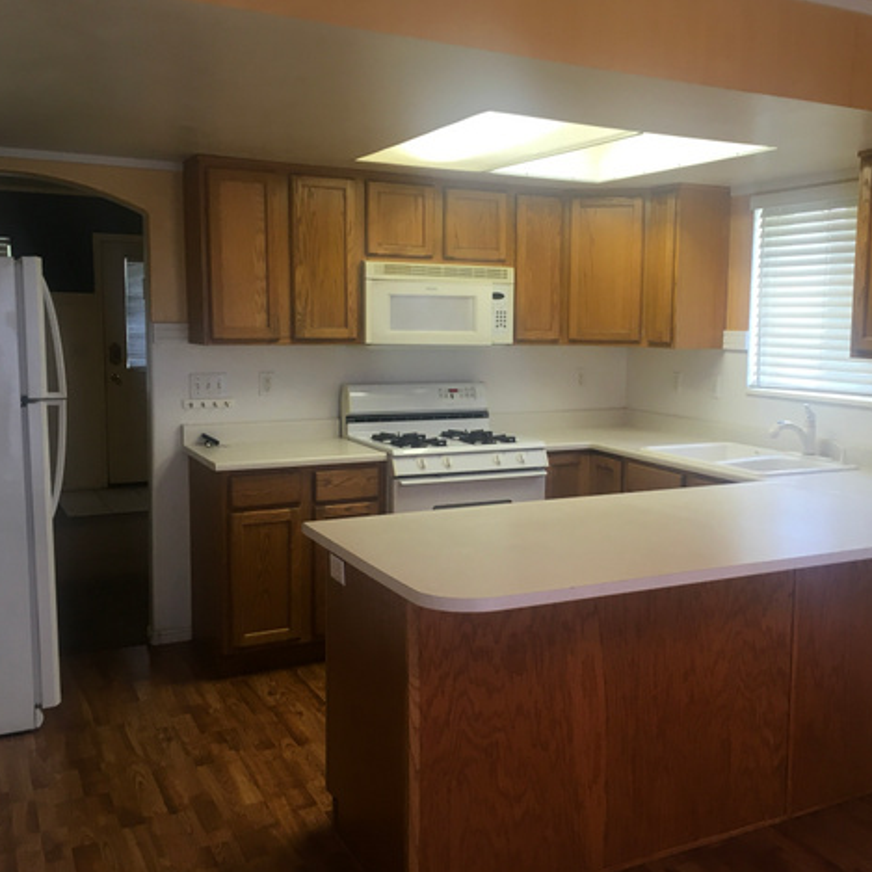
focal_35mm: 35
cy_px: 431
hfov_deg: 46.8
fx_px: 997
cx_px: 539
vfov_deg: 47.2
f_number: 2.2
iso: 25
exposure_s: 1/30
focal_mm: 4.15
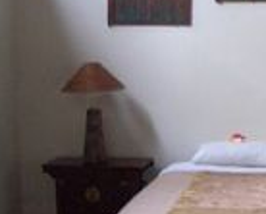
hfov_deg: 20.1
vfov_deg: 16.9
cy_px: 118
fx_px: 718
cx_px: 287
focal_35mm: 91
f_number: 2.6
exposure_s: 1/50
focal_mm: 5.8
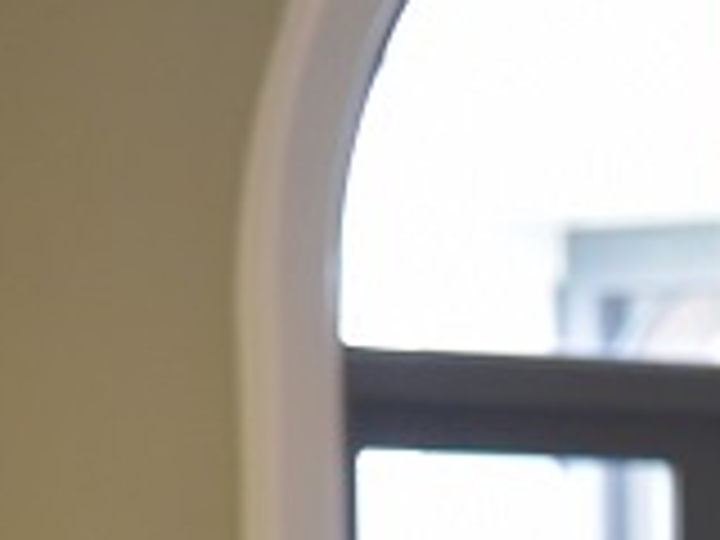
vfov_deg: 2.6
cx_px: 1624
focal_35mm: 578
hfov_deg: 3.4
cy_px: 1044
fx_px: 12022
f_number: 4
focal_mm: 120
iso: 3200
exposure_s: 1/200
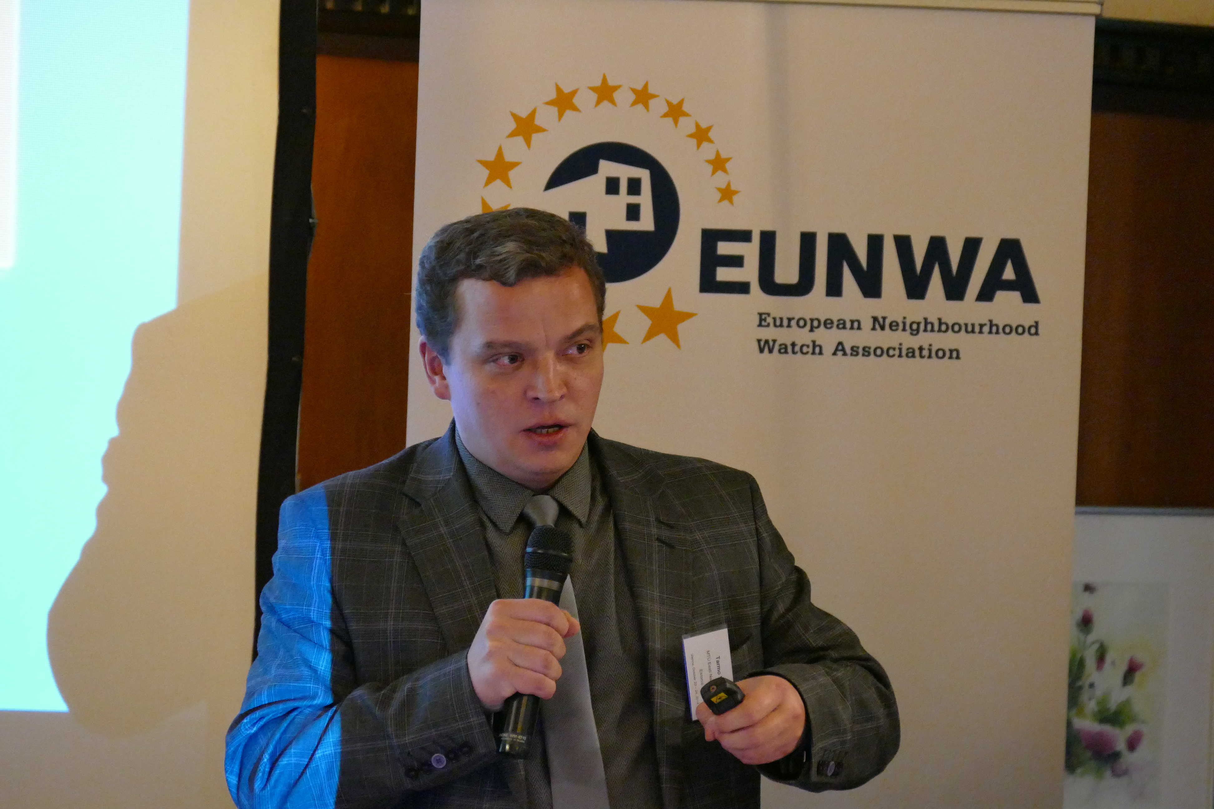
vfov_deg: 5.3
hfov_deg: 7.9
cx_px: 607
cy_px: 404
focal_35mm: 260
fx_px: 8767
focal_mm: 94.66
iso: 3200
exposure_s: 1/125
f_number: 4
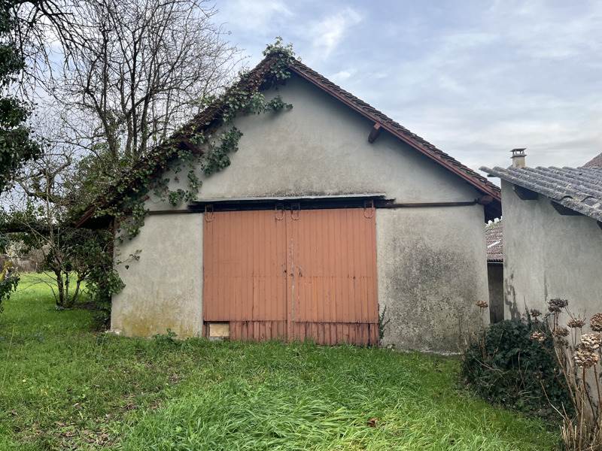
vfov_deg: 53.1
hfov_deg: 67.3
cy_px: 226
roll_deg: +2.1
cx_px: 301
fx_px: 452
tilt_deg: +3.7
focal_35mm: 26
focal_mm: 5.1
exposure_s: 1/197
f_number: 1.6
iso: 40
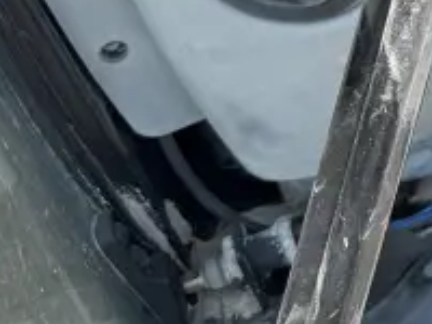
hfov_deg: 8.9
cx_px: 1380
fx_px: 2159
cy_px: -484
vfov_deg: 7.9
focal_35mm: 173
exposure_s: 1/1075
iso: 80
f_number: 1.78
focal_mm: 6.76
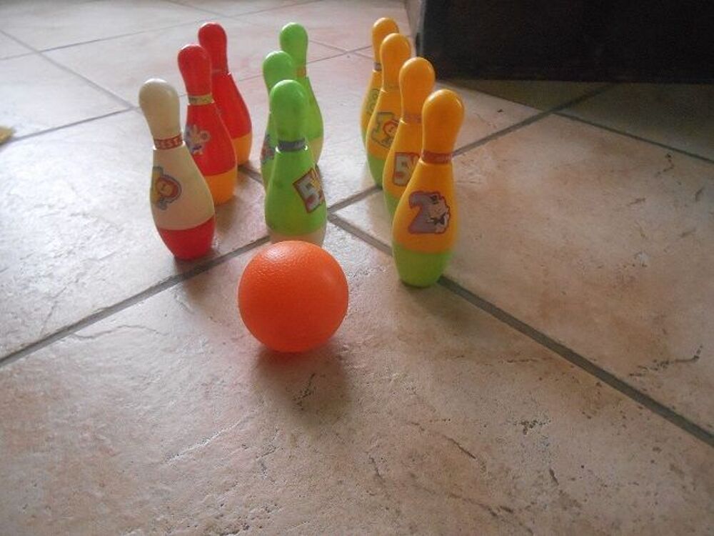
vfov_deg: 53.1
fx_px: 536
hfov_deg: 67.3
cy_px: 268
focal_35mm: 26
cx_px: 357
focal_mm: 4.7
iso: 800
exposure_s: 1/25
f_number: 3.4
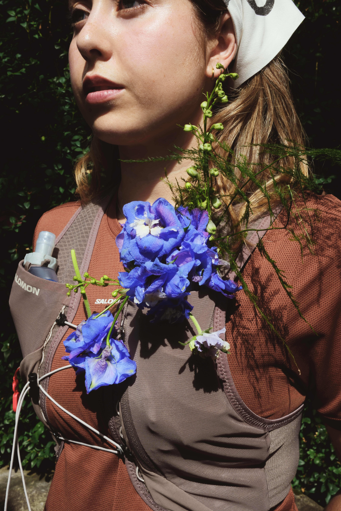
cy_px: 263
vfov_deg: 53.1
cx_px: 171
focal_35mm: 36
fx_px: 511
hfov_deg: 36.9
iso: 400
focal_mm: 23
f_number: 16
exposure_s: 1/160
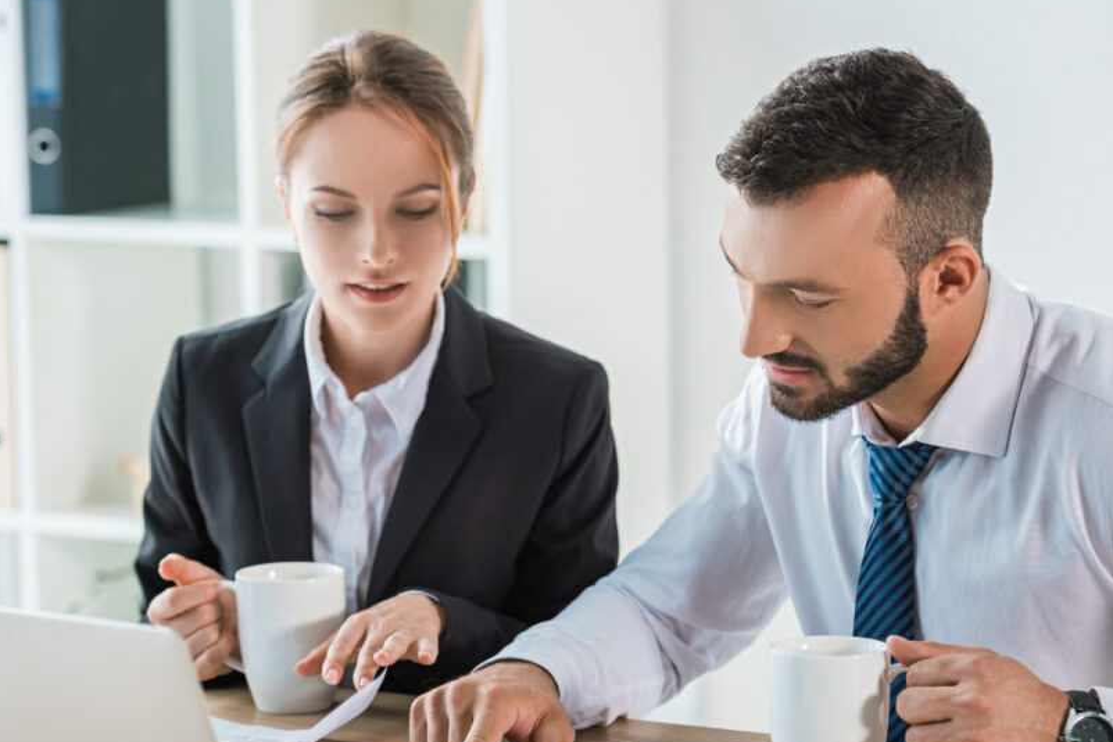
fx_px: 4143
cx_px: 618
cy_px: 460
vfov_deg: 10.2
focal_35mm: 134
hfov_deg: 15.3
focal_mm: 105
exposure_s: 1/200
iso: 100
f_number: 3.5
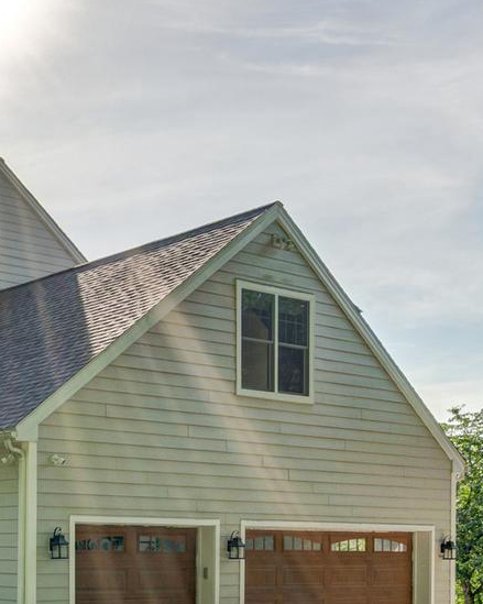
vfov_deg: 31.9
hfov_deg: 23.4
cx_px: -175
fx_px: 1001
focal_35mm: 56
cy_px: 551
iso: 250
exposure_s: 1/400
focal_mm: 16
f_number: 9
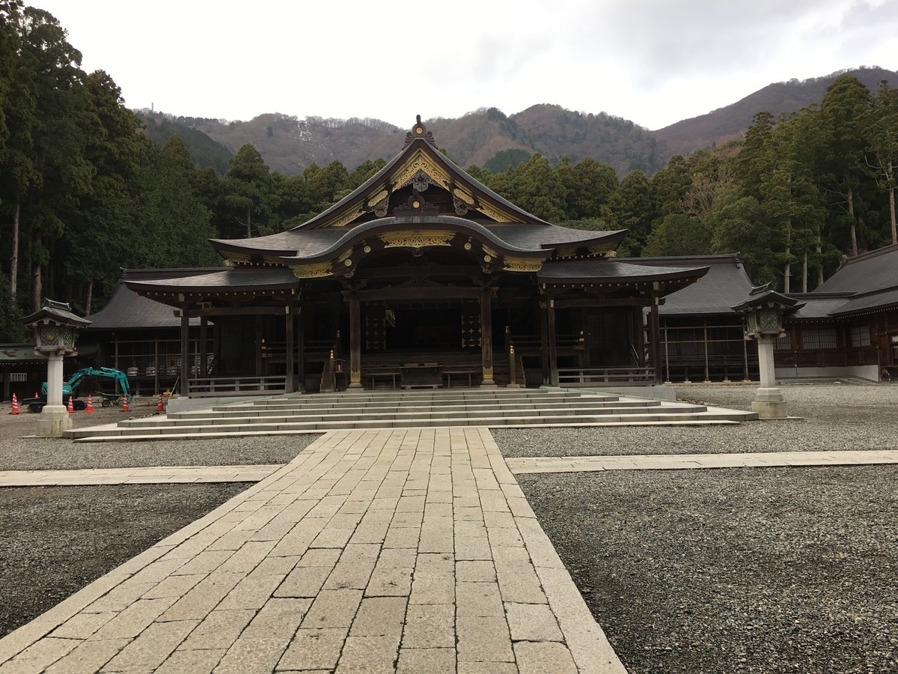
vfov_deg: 48.2
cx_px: 449
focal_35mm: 29
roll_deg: +1.8
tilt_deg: +5.7
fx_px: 752
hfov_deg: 61.7
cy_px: 337
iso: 25
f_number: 2.2
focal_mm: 4.15
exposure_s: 1/120
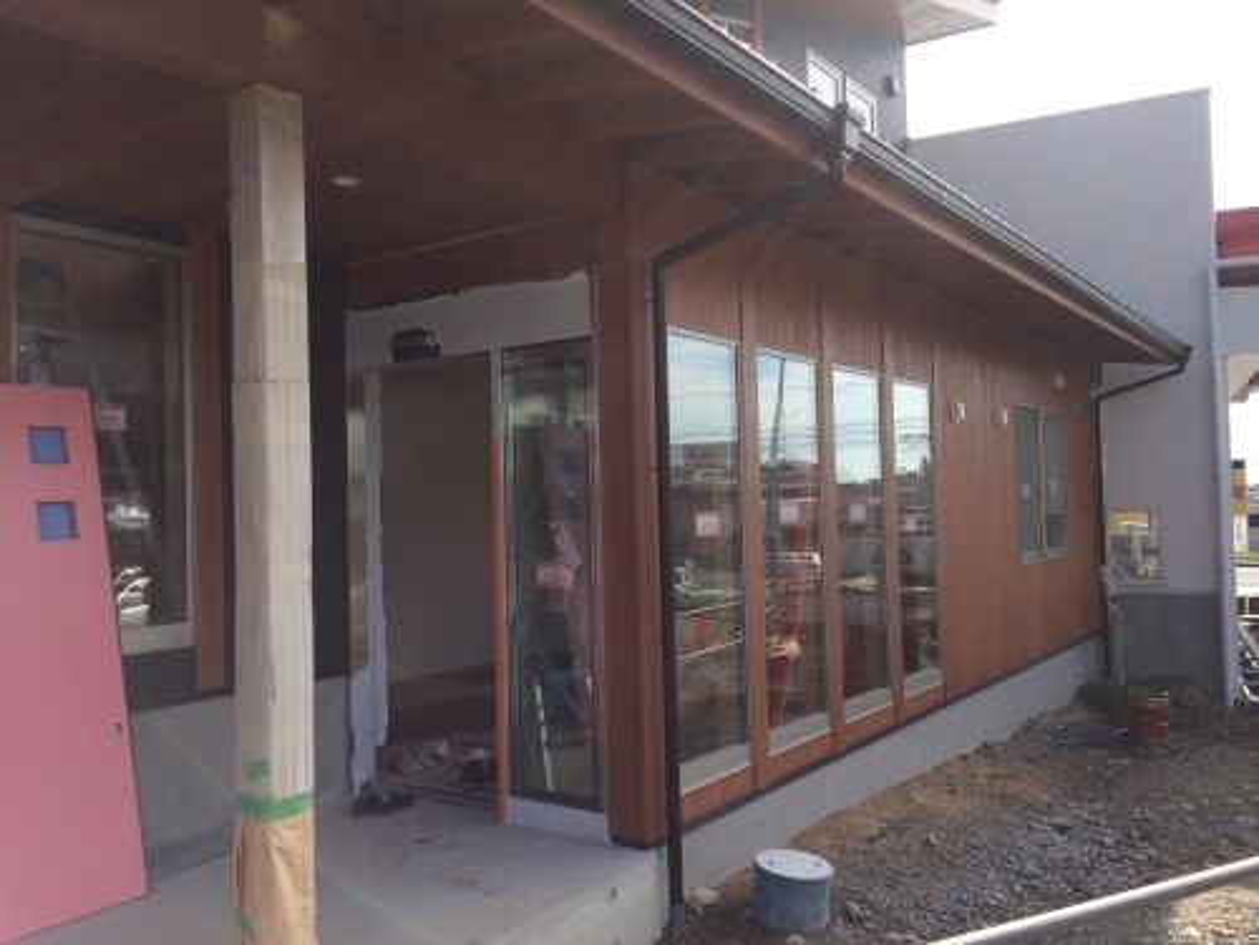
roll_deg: -0.5
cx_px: 630
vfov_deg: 48.2
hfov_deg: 61.7
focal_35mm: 29
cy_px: 472
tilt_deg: +2.0
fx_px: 1055
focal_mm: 4.15
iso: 32
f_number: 2.2
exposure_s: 1/1172
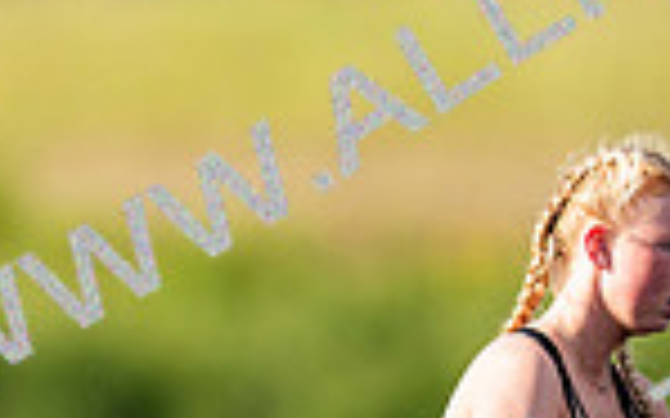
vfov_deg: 0.6
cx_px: 445
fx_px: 43332
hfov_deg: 0.9
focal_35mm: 2374
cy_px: 407
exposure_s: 1/2500
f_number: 4
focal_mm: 600
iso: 280
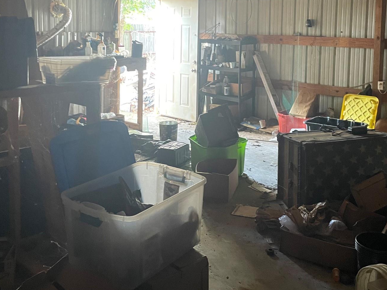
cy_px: 64
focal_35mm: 41
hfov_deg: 45.6
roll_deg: -0.6
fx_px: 458
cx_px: 222
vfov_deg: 34.2
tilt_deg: -4.6
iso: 500
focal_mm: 4.2
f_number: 1.6
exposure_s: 1/40
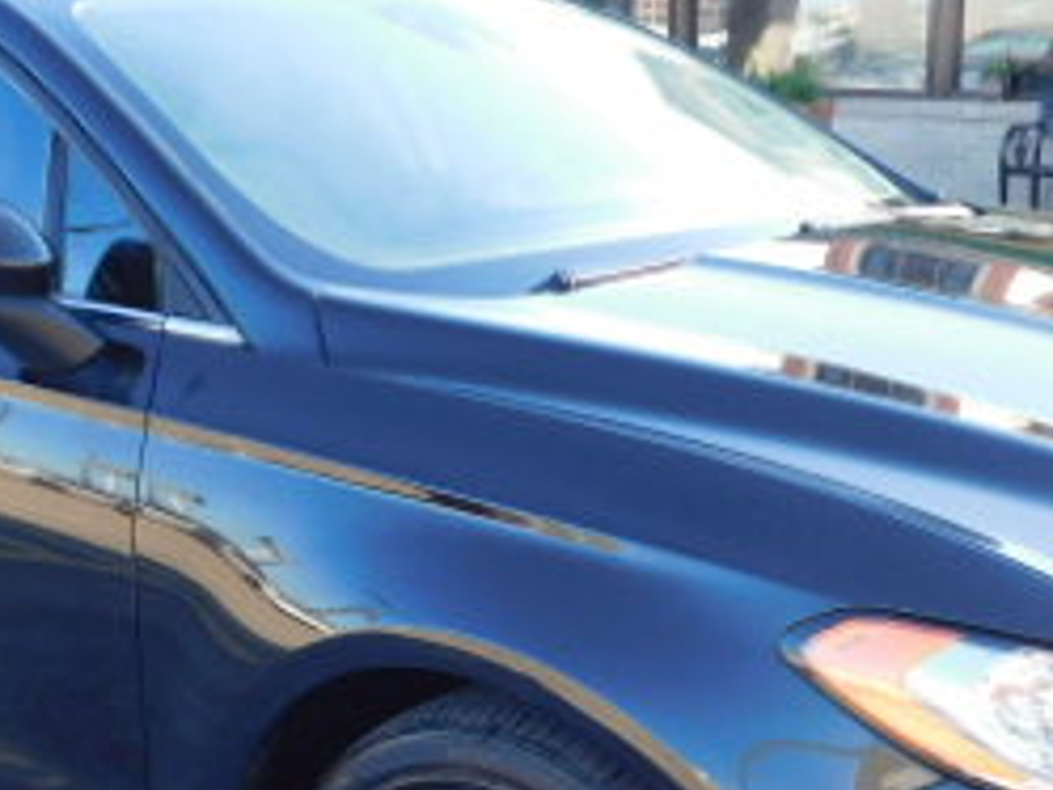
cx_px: 516
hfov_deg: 32.7
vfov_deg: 24.6
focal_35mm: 59
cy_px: 570
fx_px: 1796
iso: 125
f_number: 3
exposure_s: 1/200
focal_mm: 4
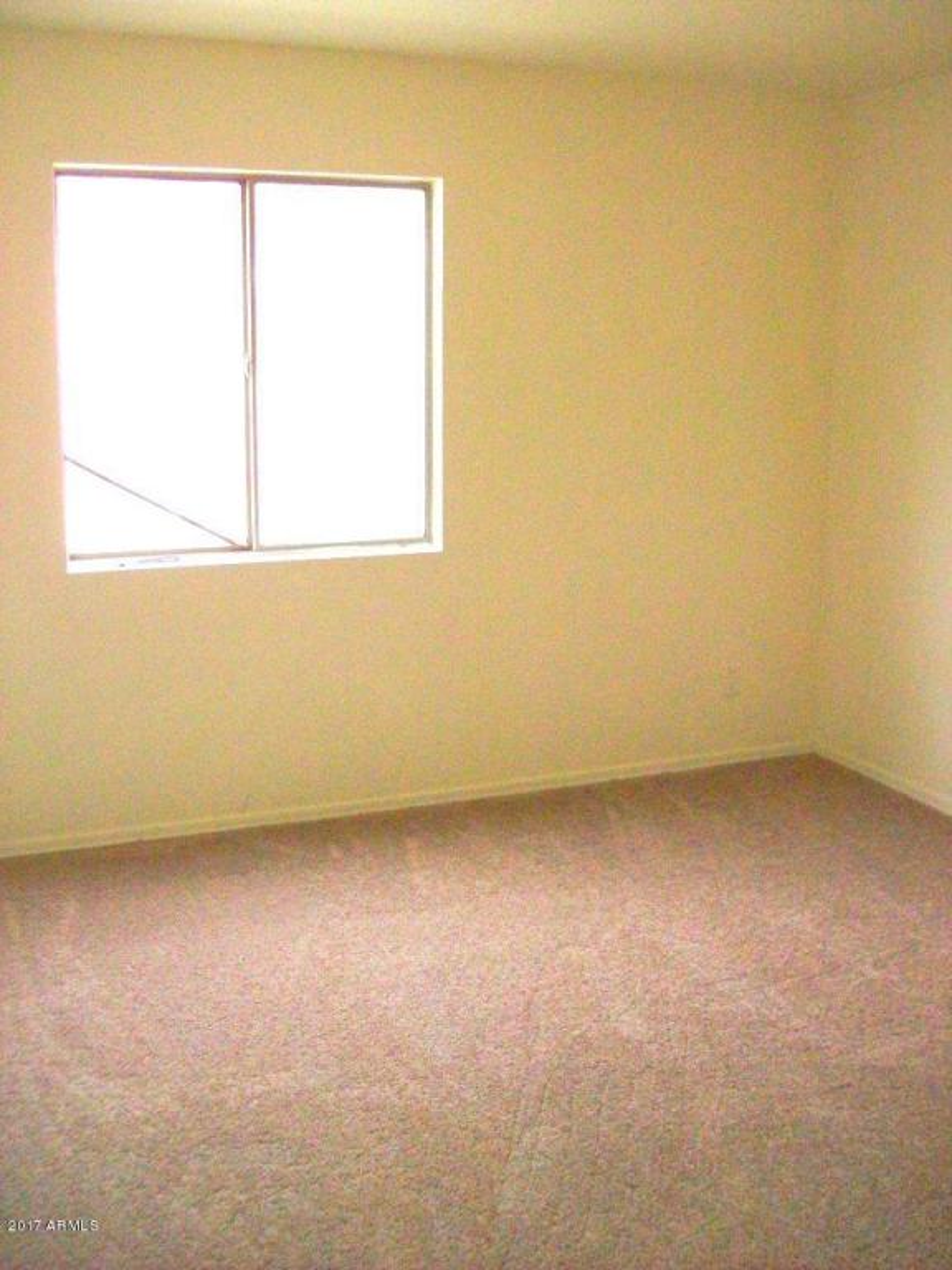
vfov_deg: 51.4
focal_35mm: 36
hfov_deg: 39.7
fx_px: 1320
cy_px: 635
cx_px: 476
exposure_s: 1/400
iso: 800
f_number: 2.7
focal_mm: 6
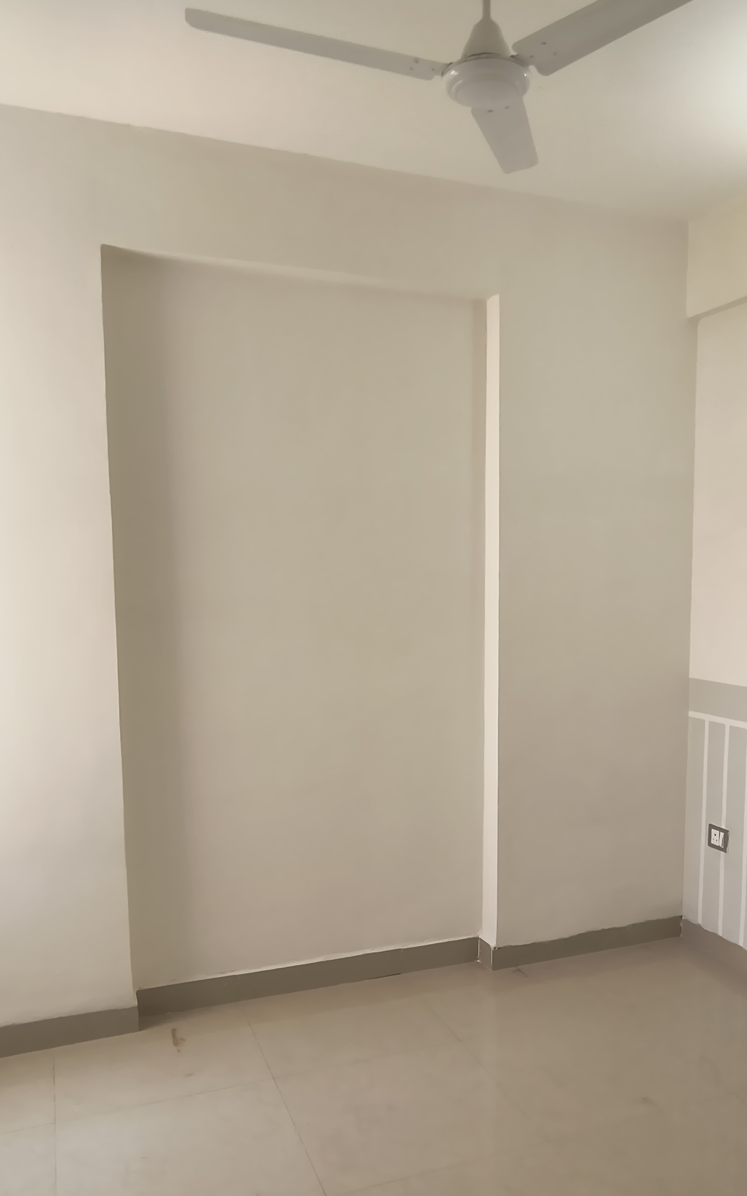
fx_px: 717
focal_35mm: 22
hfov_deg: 54.6
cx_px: 456
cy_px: 680
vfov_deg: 79.2
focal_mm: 2.13
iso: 380
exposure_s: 1/50
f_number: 2.2
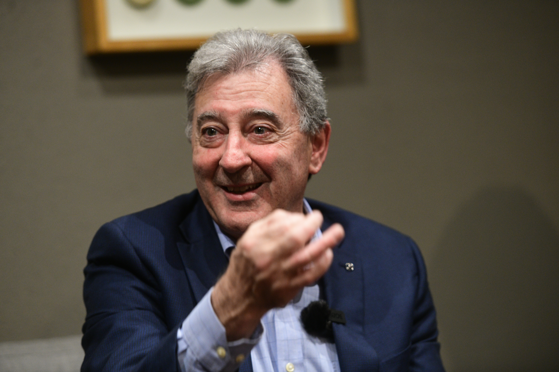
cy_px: 186
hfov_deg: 12.8
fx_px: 2484
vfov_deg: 8.6
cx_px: 280
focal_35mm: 160
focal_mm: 160
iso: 2500
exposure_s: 1/80
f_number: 2.8
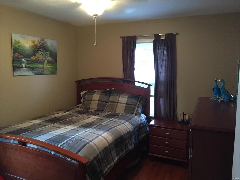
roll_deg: -0.8
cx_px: 120
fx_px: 201
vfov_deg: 48.2
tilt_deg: -6.8
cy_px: 90
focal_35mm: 29
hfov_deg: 61.7
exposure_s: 1/15
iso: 320
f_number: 2.2
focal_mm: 4.15
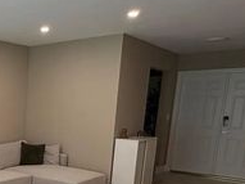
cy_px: 171
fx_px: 332
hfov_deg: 34.8
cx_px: -24
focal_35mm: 47
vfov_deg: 29.4
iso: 160
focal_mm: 2.22
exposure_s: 1/120
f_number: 2.2
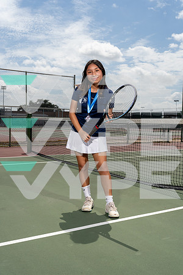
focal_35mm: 35
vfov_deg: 54.4
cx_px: 92
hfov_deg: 37.9
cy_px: 138
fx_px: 267
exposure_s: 1/1250
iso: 250
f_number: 6.3
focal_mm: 35
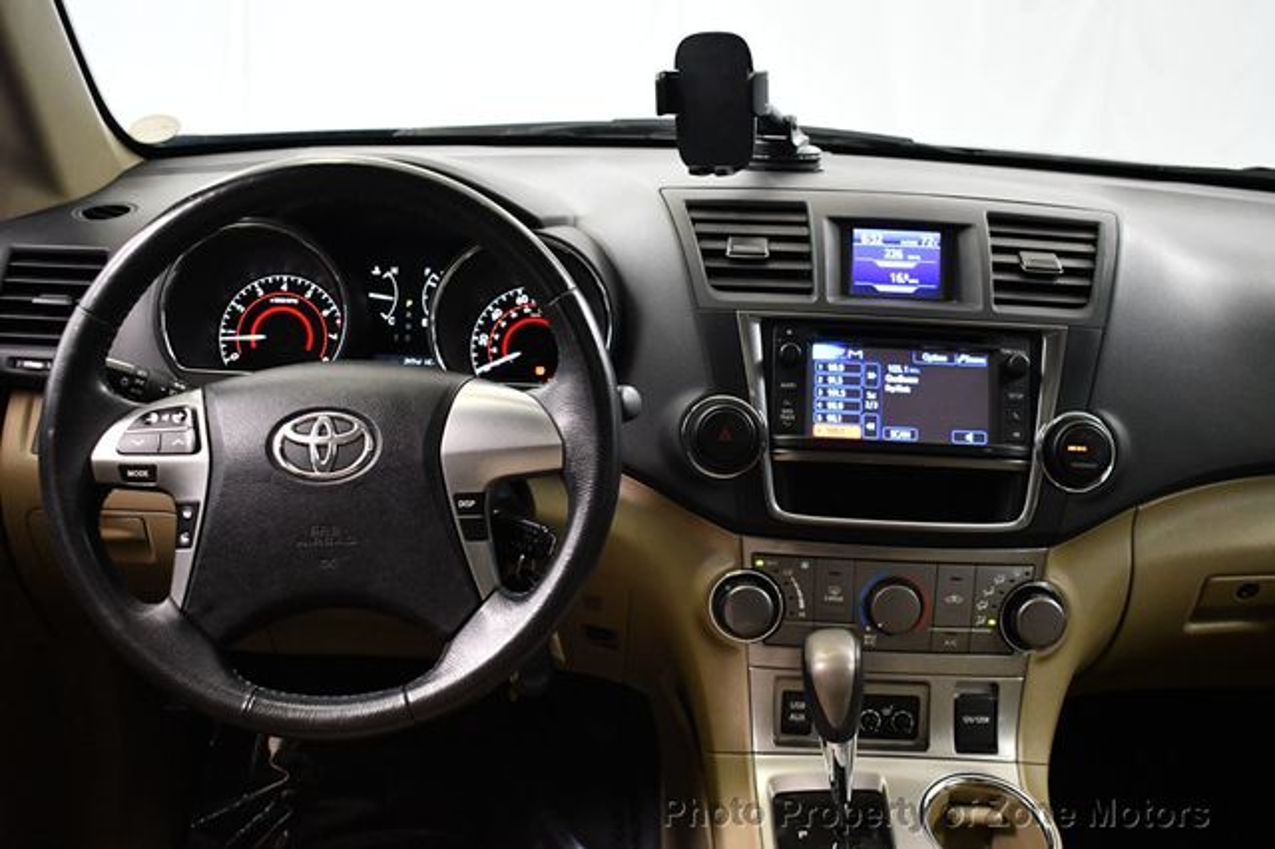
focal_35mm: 37
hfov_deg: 51.9
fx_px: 1310
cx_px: 638
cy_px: 424
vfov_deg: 35.9
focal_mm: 25
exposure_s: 1/60
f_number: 4
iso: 3200
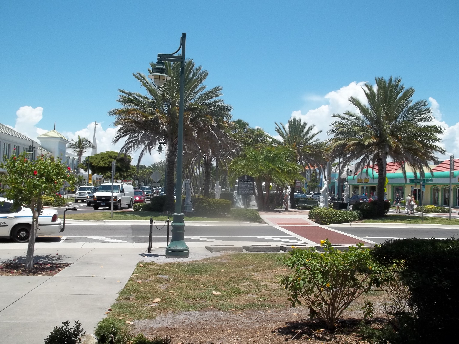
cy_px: 172
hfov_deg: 55.4
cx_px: 230
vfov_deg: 42.9
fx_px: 438
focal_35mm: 33
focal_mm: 5.9
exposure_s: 1/200
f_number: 8
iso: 64
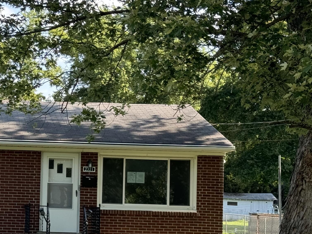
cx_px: 10
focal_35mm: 95
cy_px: 180
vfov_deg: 15.5
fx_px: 856
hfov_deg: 20.1
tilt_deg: +1.6
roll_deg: -0.9
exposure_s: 1/664
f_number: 1.78
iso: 64
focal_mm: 6.76
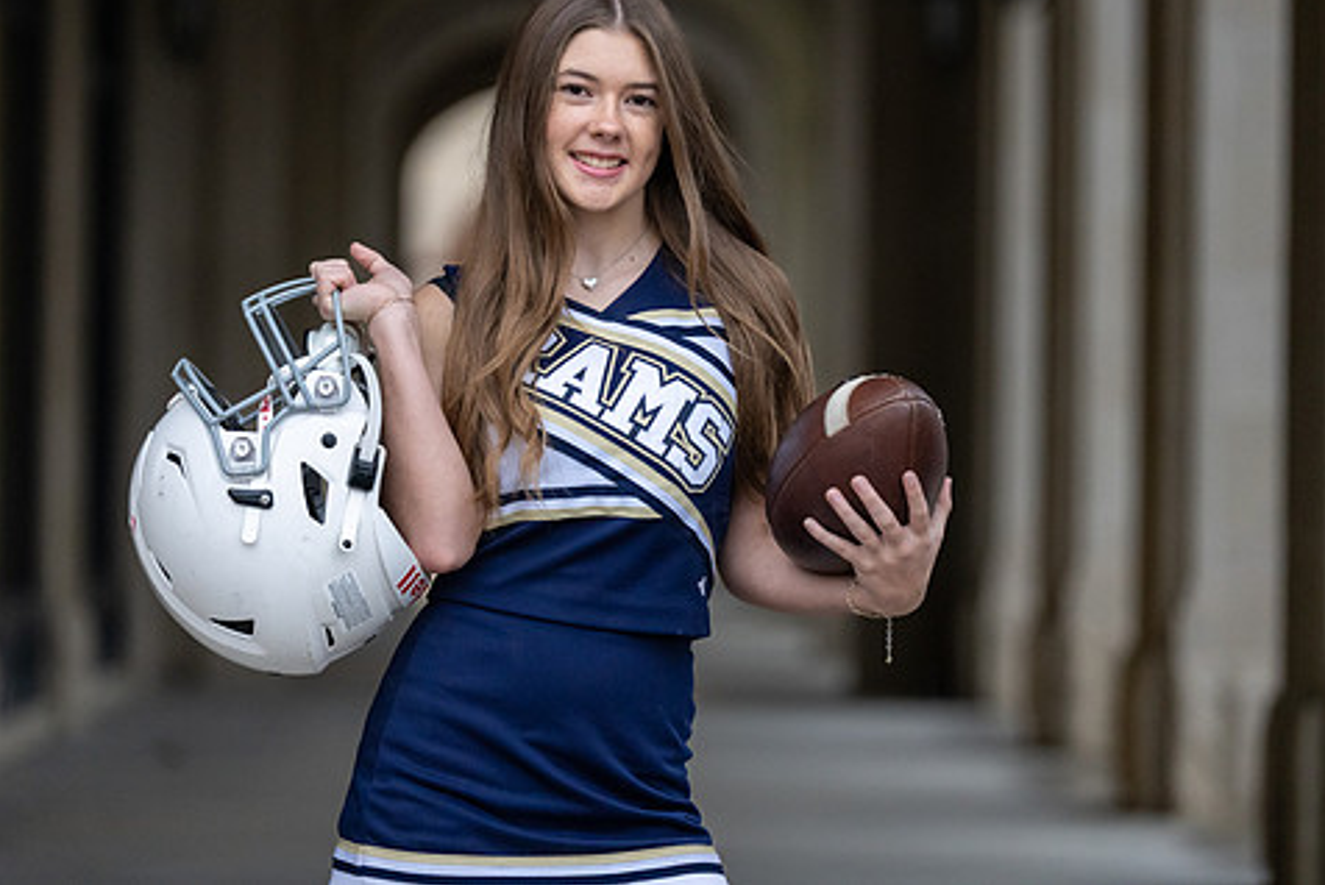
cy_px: 349
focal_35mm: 173
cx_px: 601
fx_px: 6371
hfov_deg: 11.9
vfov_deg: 7.9
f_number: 2.8
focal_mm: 142
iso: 3200
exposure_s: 1/250
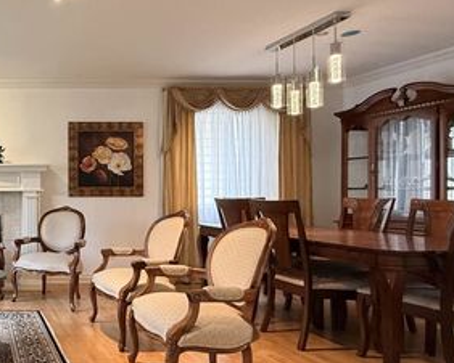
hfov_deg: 46.1
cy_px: 190
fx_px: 417
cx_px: -18
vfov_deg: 47.1
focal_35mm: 31
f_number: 2.2
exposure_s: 1/120
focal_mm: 2.22
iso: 500
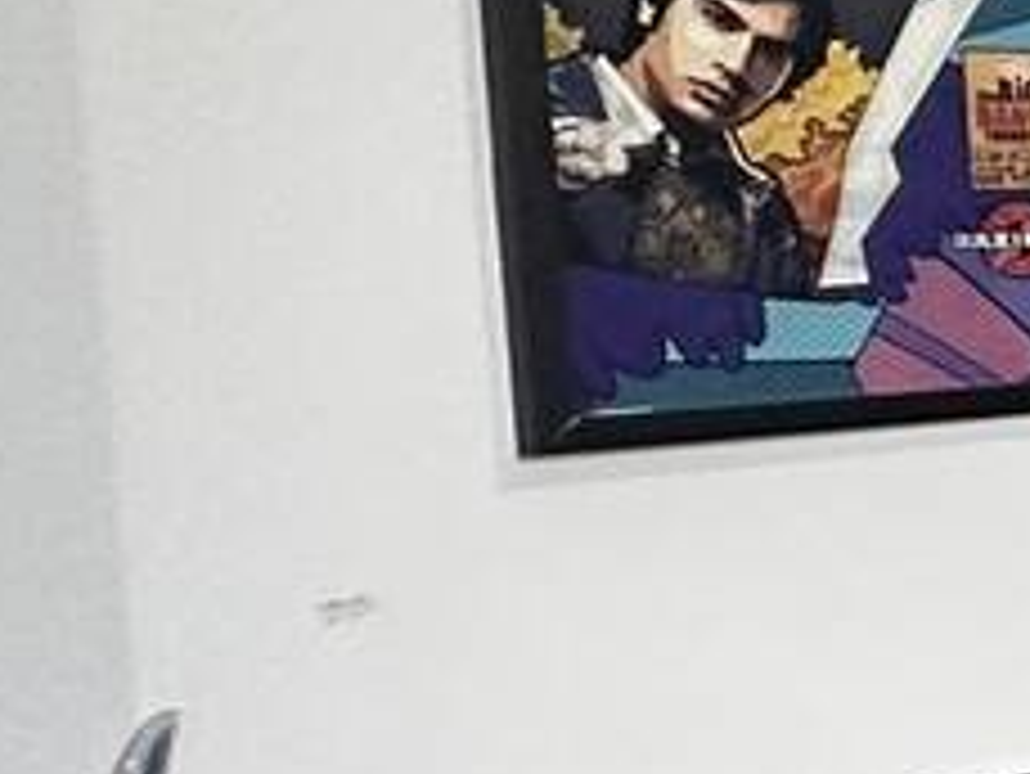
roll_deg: +0.2
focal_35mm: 88
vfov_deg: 16.8
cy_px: 351
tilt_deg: -5.2
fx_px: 2620
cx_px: 3063
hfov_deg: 11.6
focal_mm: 2.22
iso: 320
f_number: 2.2
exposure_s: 1/120
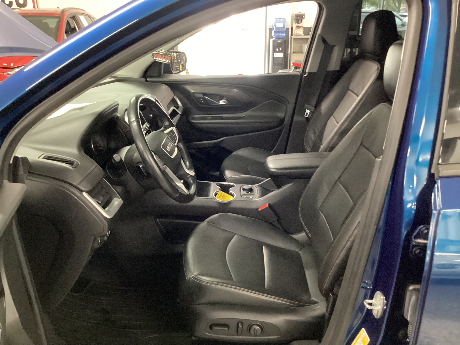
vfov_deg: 45.4
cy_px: 172
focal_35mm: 31
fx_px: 412
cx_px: 230
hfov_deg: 58.4
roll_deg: -0.2
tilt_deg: -21.6
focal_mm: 3.3
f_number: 2.4
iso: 640
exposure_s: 1/24
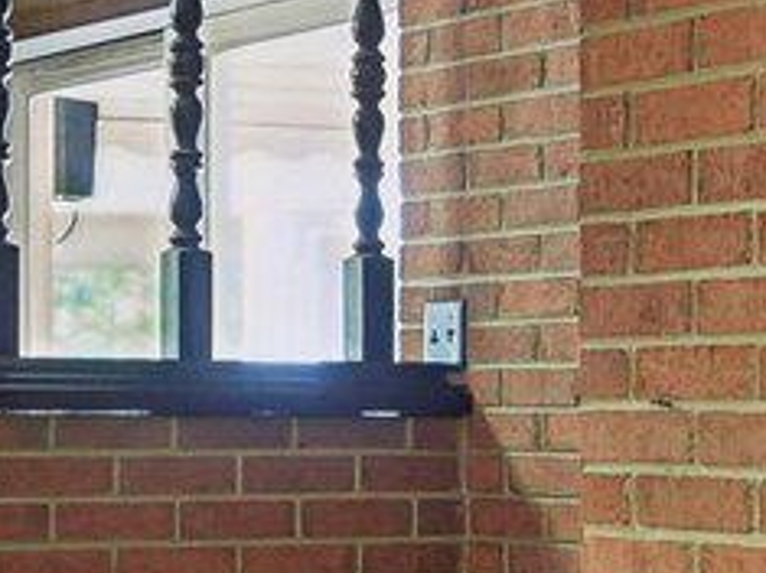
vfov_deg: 11.0
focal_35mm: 134
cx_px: 143
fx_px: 2964
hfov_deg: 14.6
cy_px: 386
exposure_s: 1/3.33
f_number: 8
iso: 400
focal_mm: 16
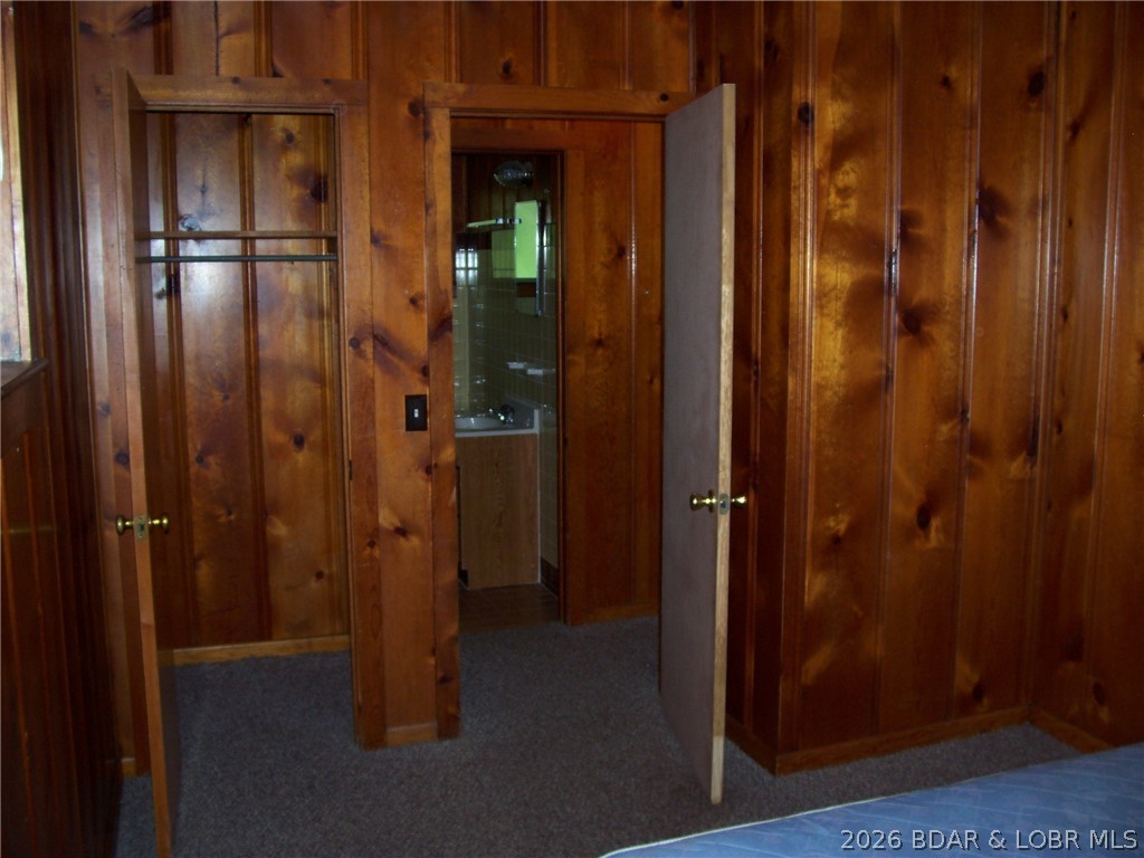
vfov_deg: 41.8
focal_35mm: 34
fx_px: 1124
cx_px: 572
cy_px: 429
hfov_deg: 54.0
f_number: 2.7
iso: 80
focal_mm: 5.6
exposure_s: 1/64
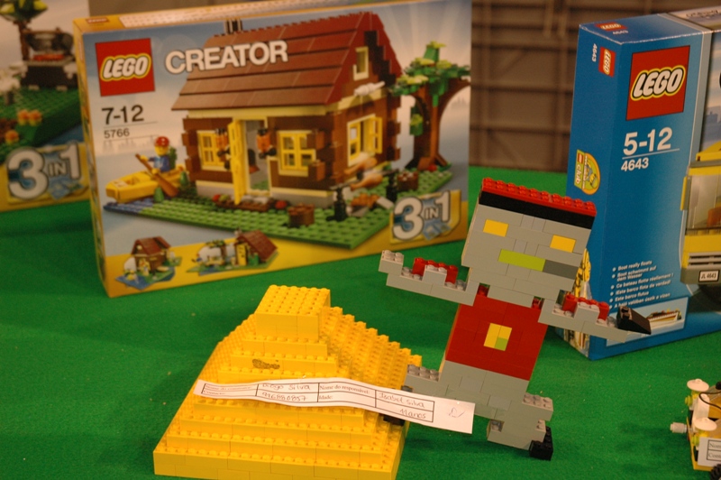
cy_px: 240
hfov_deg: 30.5
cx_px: 360
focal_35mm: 66
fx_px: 1321
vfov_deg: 20.6
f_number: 4.5
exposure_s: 1/80
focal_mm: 44
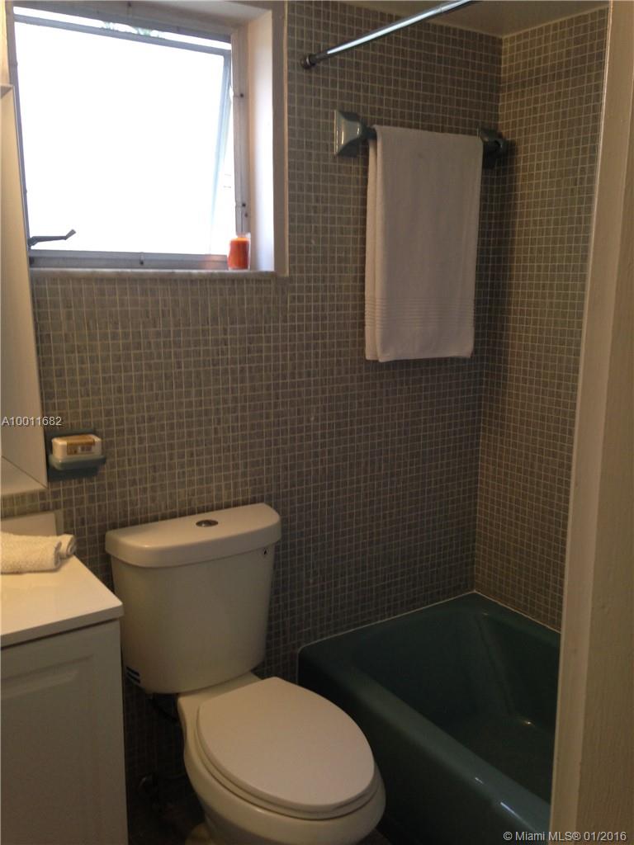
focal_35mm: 33
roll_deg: -2.8
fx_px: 806
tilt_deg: -7.4
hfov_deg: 42.9
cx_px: 317
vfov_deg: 55.4
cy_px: 422
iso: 80
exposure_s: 1/20
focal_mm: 4.12
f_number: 2.4
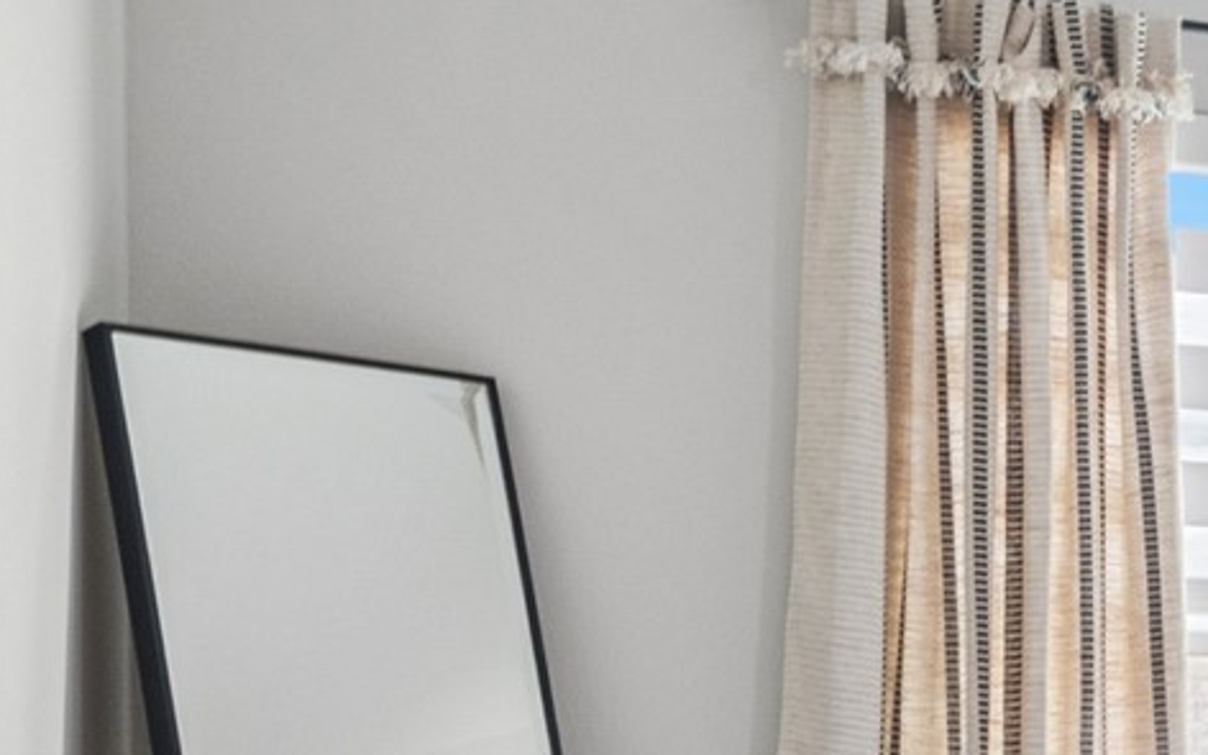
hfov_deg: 19.7
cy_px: 864
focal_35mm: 77
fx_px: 2546
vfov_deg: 16.3
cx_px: 2170
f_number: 8
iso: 200
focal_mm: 11
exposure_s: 1/10
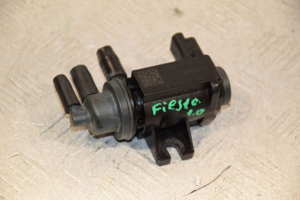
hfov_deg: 13.0
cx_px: 150
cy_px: 100
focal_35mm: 158
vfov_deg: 8.7
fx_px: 1312
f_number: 6.3
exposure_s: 1/200
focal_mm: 105
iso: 1600
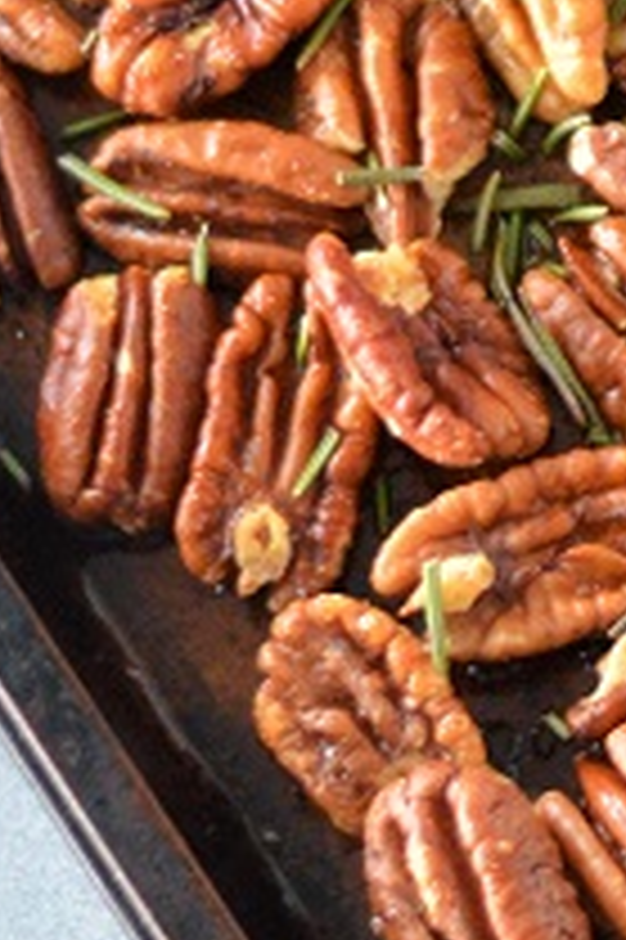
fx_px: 8464
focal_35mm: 324
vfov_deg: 6.4
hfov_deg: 4.2
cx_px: 1135
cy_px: 171
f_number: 2
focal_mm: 50
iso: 2500
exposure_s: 1/500
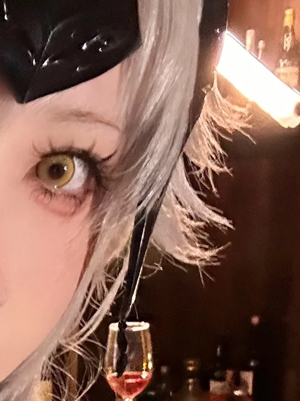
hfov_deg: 14.0
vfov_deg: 18.1
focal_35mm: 103
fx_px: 1190
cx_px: -56
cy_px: 487
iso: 320
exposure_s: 1/33
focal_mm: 2.69
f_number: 1.9
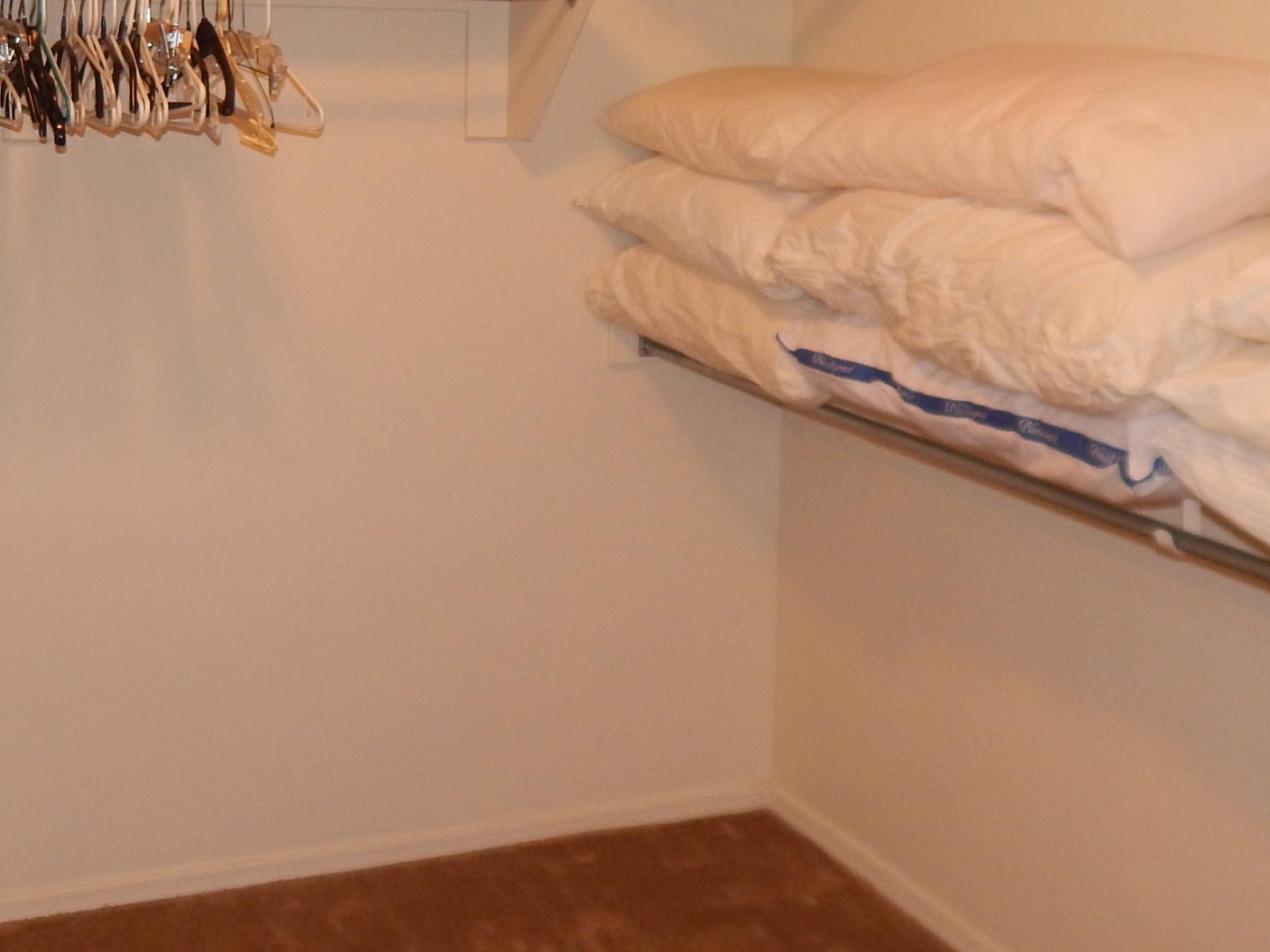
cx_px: 434
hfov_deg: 38.5
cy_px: 163
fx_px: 1798
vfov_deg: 28.9
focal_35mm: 49
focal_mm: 4
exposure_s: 1/30
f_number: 3
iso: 200
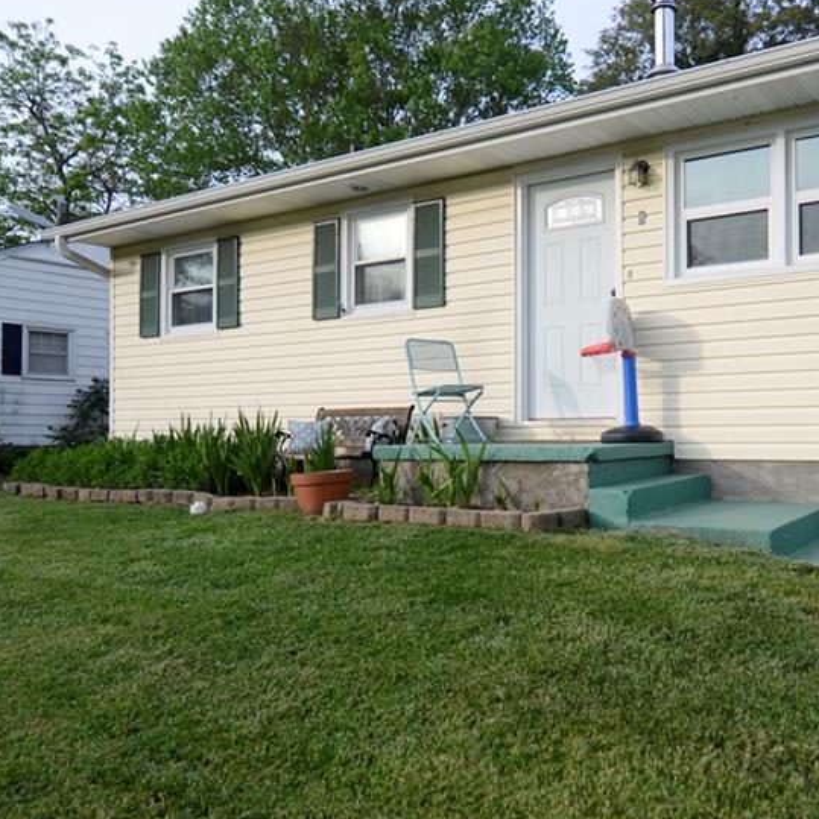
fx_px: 776
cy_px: 397
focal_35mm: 29
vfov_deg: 55.6
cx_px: 577
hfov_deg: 53.9
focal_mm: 12
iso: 200
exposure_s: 1/1000
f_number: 2.8
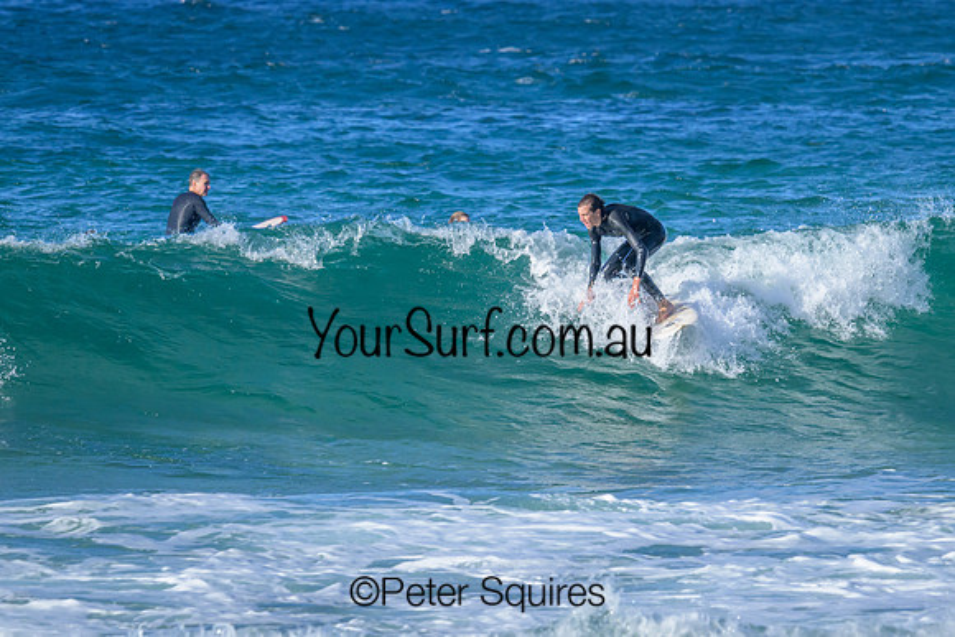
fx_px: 16418
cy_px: 282
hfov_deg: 3.3
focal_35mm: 619
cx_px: 510
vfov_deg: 2.2
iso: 1600
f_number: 11
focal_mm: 450
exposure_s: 1/2000
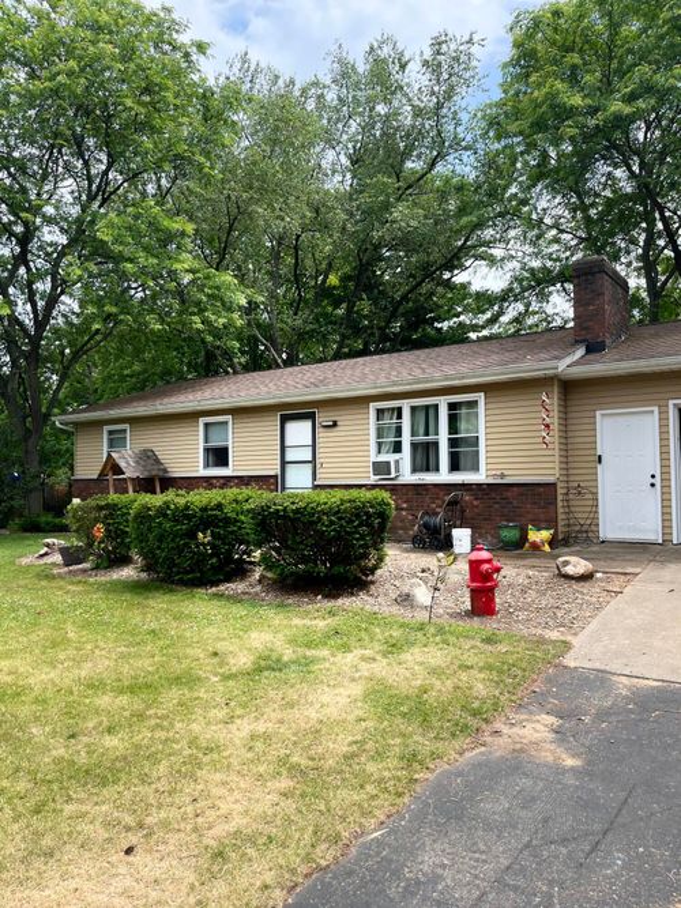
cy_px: 454
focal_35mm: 26
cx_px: 340
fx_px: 682
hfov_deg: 53.0
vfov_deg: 67.3
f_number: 1.6
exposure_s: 1/1748
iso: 50
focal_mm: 5.1
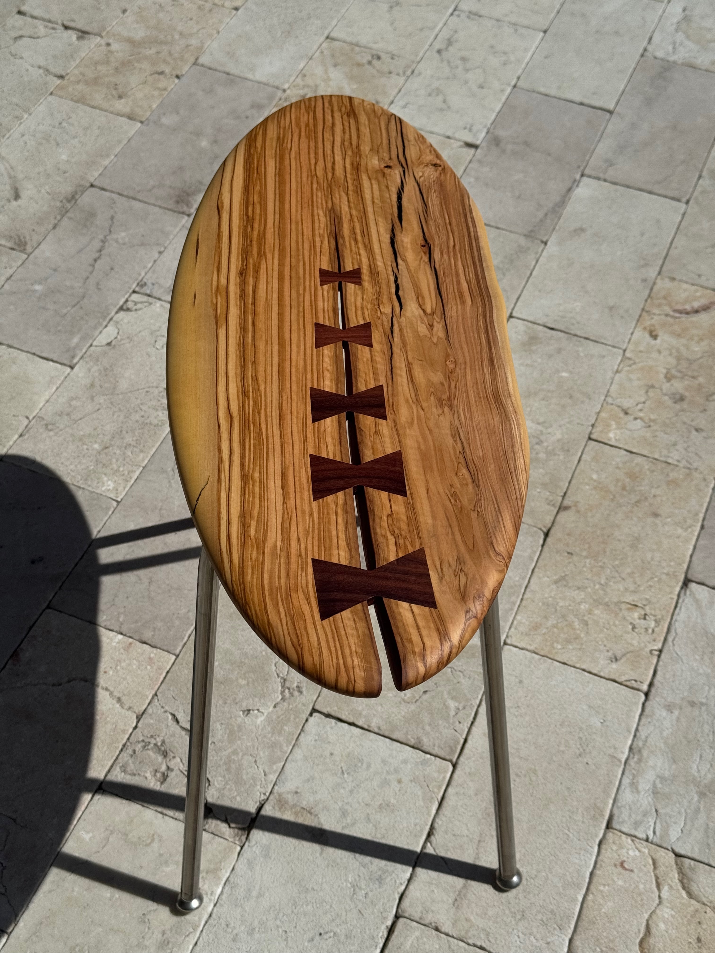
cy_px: 476
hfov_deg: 30.3
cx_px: 358
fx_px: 1322
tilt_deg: -50.5
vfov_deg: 39.7
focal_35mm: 48
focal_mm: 6.76
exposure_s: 1/15385
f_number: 1.78
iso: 64
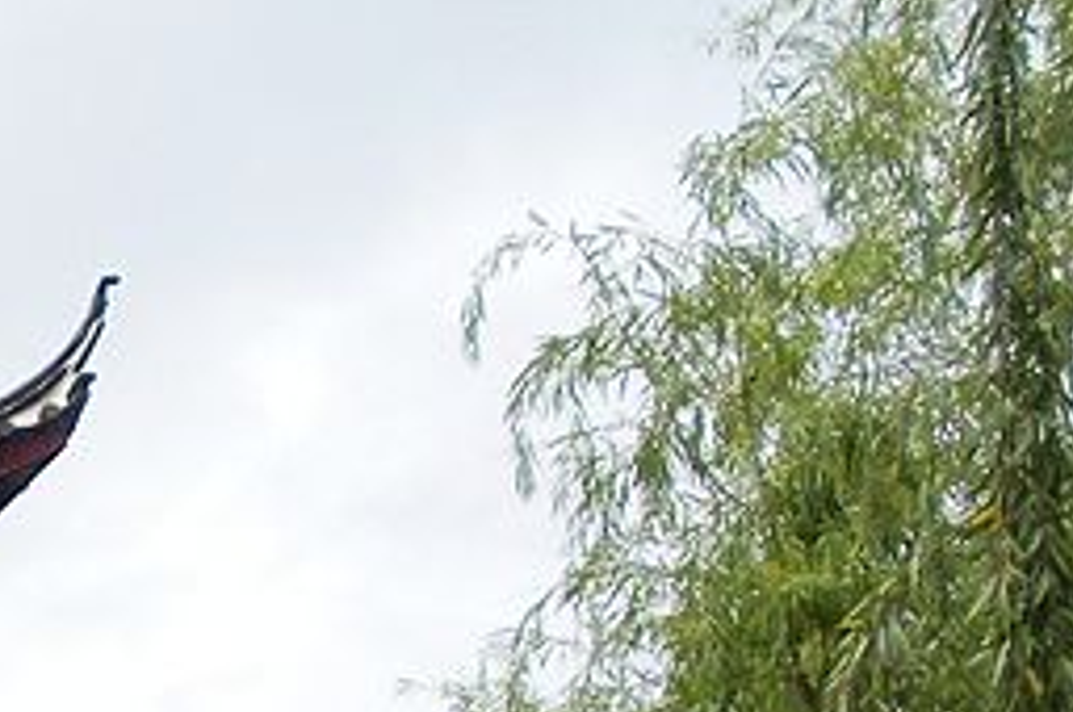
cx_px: -708
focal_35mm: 150
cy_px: 1365
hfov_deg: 12.7
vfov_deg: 8.7
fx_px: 4465
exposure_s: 1/440
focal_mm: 6.3
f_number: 3.5
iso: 64
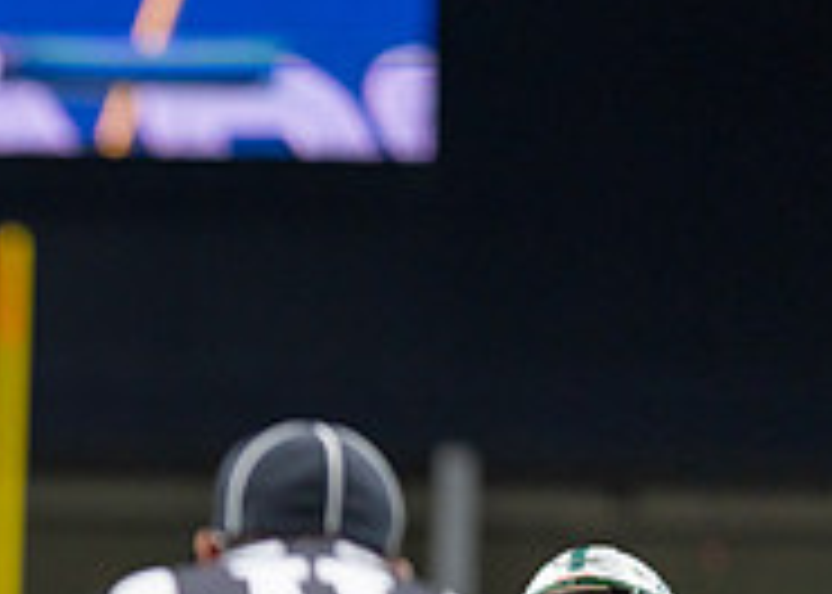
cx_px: -400
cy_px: 806
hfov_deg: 4.5
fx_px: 10488
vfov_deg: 3.2
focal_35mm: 444
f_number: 1.8
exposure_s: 1/1250
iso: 800
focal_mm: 135
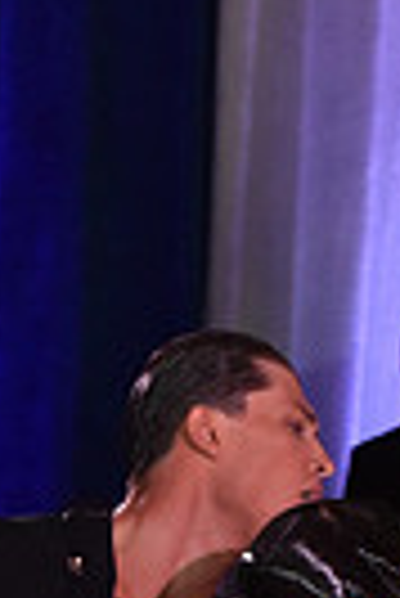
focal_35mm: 505
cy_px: 1034
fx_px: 8394
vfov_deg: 4.0
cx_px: 7
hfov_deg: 2.7
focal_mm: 116
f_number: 7.1
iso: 2500
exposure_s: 1/320
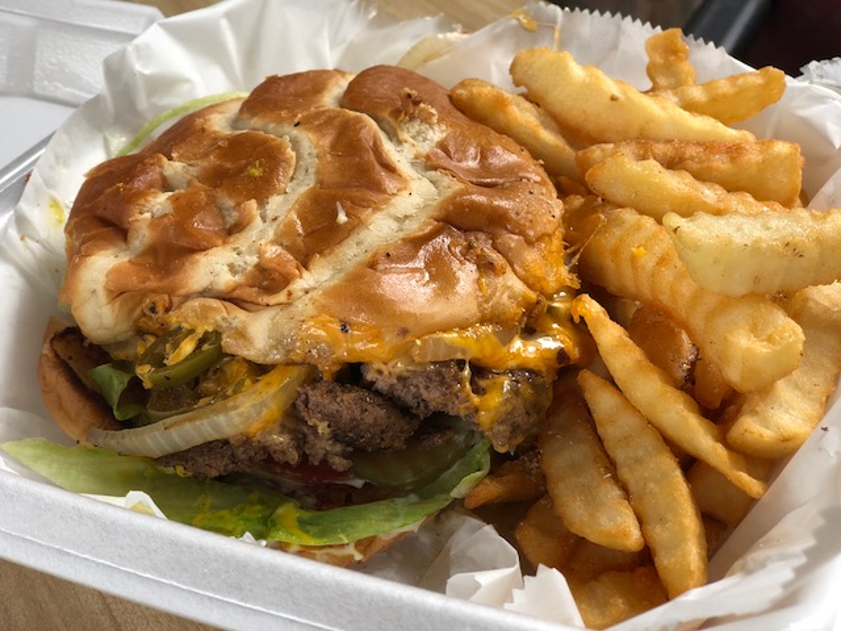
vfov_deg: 28.0
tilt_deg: -33.4
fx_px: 1263
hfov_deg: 36.8
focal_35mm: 52
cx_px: 420
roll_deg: +0.4
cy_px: 316
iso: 25
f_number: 2.4
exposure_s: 1/120
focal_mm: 6
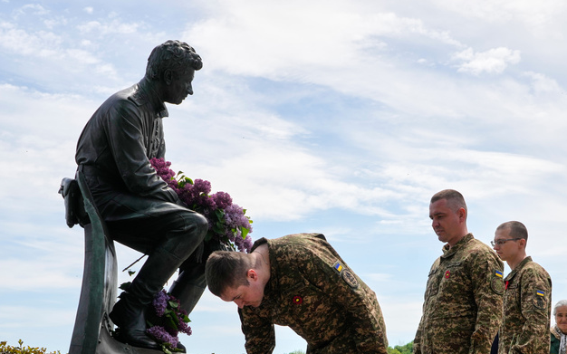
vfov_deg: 17.2
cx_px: 376
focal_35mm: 75
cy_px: 304
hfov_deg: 27.3
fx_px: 1159
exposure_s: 1/1000
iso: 250
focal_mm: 45
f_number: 8
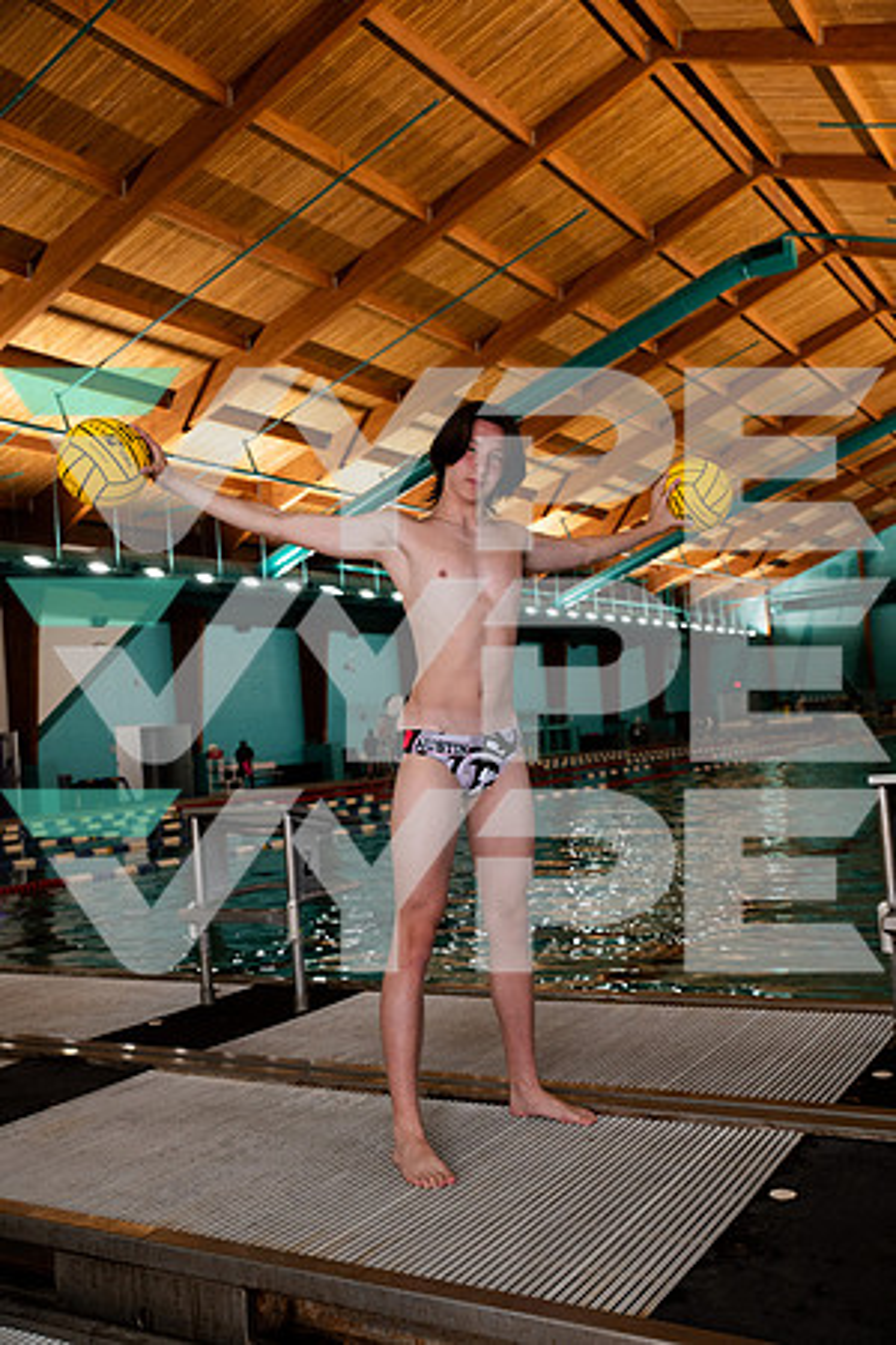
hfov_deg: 37.9
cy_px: 672
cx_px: 448
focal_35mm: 35
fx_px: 1307
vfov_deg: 54.4
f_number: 5
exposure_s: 1/200
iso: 800
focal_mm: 35
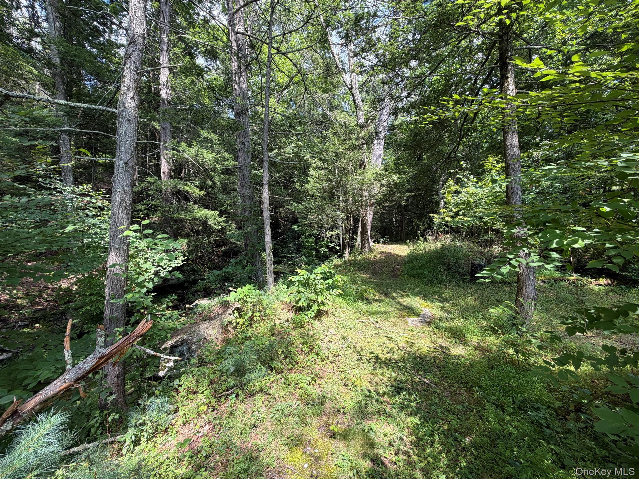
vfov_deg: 85.7
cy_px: 240
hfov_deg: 102.1
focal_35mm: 14
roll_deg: +0.6
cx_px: 320
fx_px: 258
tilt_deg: +0.9
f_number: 2.2
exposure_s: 1/198
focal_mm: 2.22
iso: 40
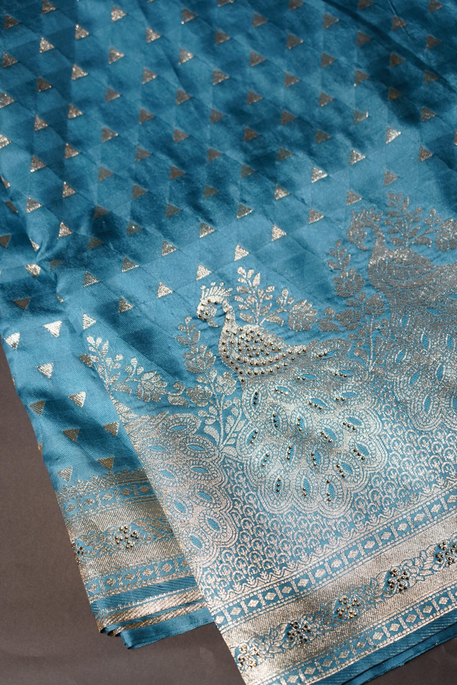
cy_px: 344
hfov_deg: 12.9
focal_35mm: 106
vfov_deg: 19.3
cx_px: 228
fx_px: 2018
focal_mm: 105
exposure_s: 1/200
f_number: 4
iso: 800
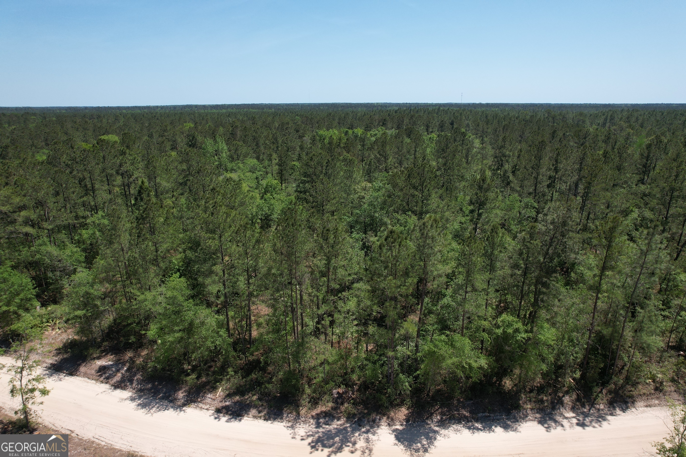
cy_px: 228
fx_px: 419
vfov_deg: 57.2
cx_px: 343
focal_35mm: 22
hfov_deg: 78.6
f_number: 2.8
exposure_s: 1/1500
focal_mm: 8.38
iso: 100
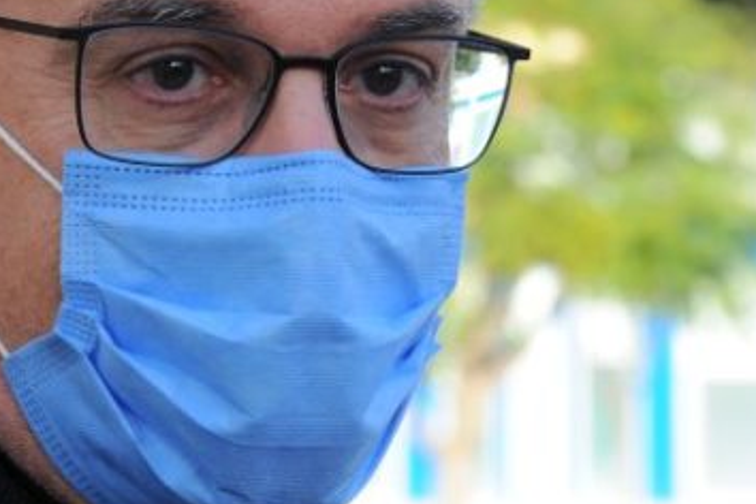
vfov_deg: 5.3
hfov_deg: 7.9
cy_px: 147
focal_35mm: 260
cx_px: 438
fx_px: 5460
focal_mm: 120
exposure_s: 1/250
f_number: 10
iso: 500
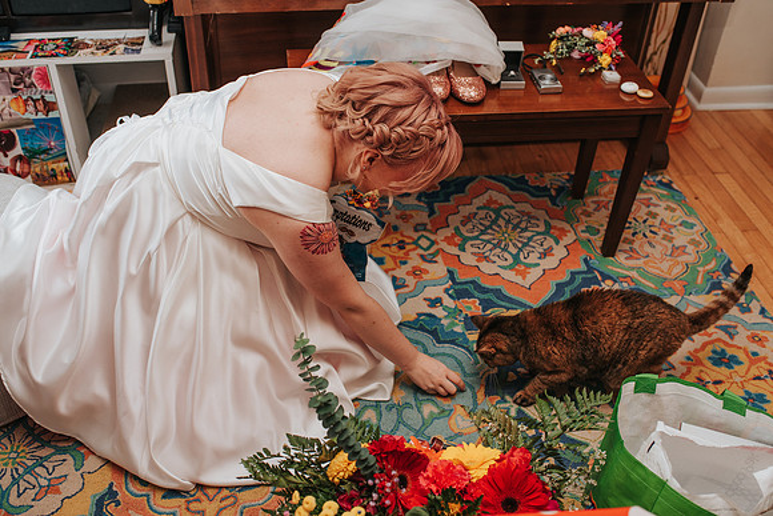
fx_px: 787
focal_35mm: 37
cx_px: 386
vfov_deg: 36.3
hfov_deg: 52.3
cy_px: 258
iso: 800
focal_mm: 35
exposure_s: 1/160
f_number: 4
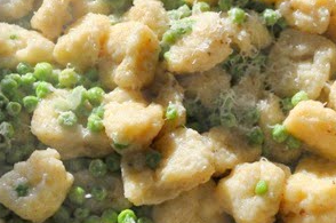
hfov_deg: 23.8
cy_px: 94
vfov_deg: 16.0
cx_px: 238
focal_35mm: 85
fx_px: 792
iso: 280
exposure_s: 1/125
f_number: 5.6
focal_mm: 26
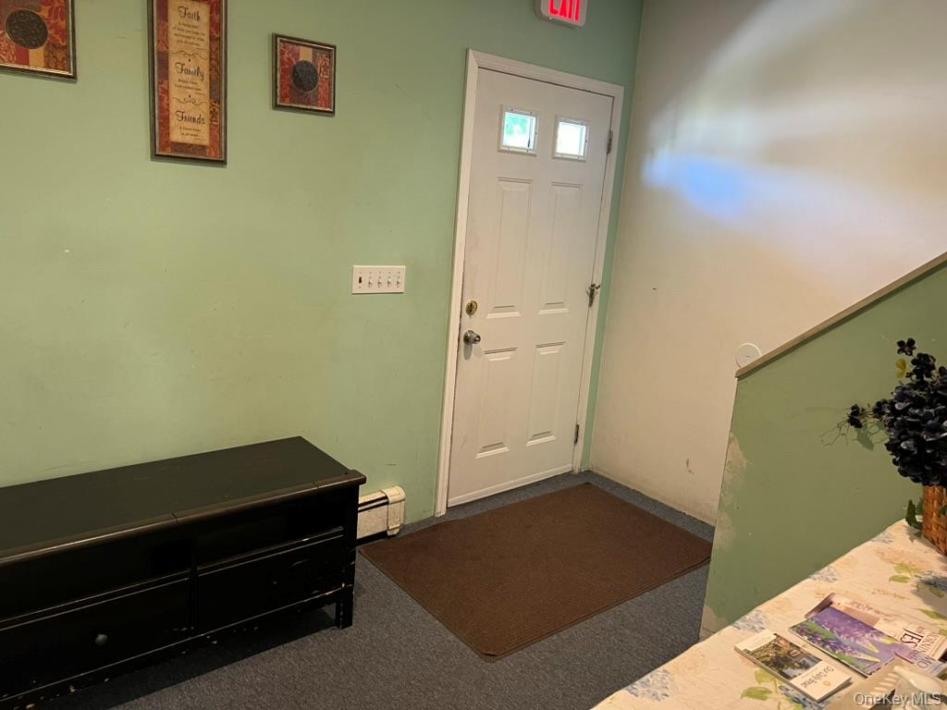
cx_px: 474
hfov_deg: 67.3
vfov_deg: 53.1
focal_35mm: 26
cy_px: 355
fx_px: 711
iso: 200
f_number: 1.5
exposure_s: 1/60
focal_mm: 5.7
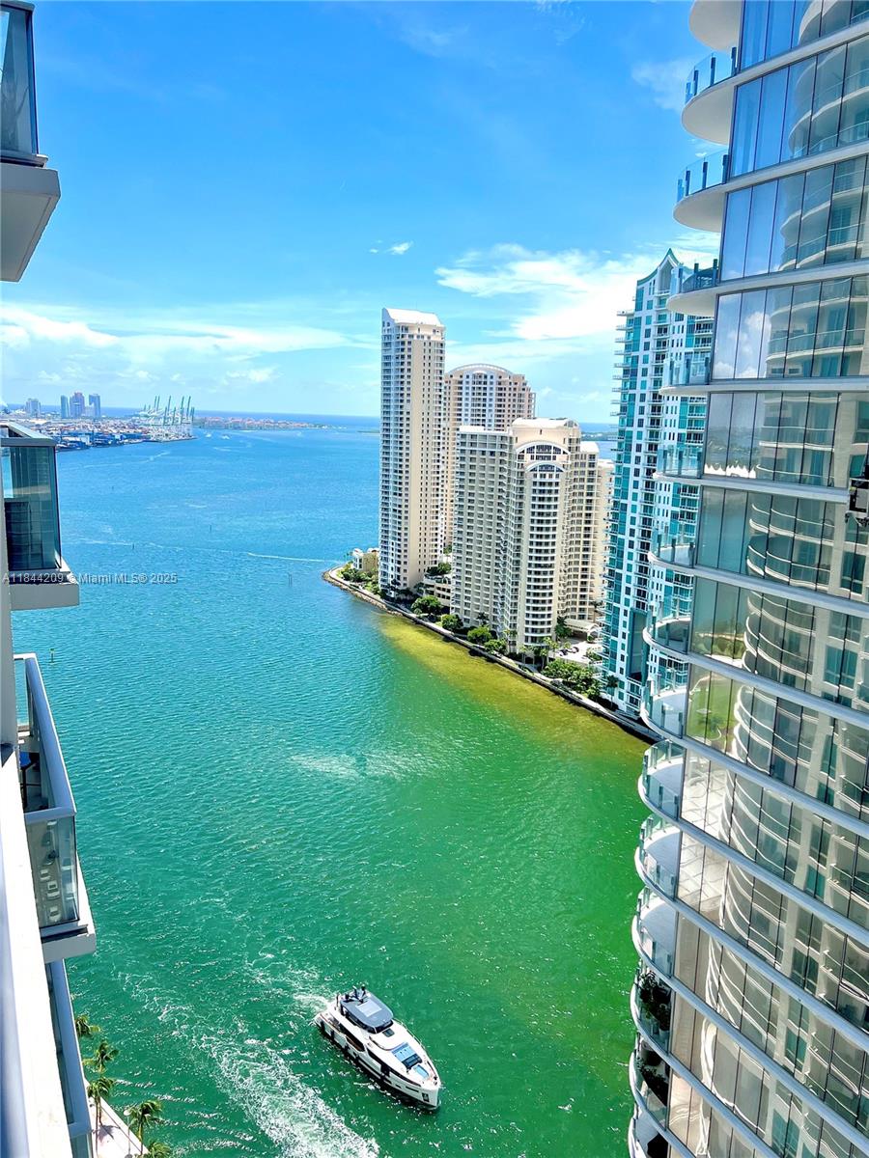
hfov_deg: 53.1
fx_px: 870
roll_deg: -2.3
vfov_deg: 67.3
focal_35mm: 26
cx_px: 434
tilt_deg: -11.1
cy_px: 579
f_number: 1.5
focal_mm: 5.7
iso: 50
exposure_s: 1/5319
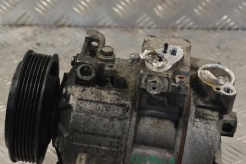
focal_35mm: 93
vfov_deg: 14.7
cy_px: 100
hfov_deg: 22.0
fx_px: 633
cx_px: 127
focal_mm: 45
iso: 3200
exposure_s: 1/250
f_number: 8
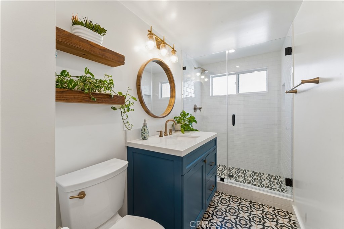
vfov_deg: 81.2
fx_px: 134
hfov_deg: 104.3
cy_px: 114
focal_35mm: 14
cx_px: 172
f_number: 13
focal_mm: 14
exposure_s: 1
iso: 100
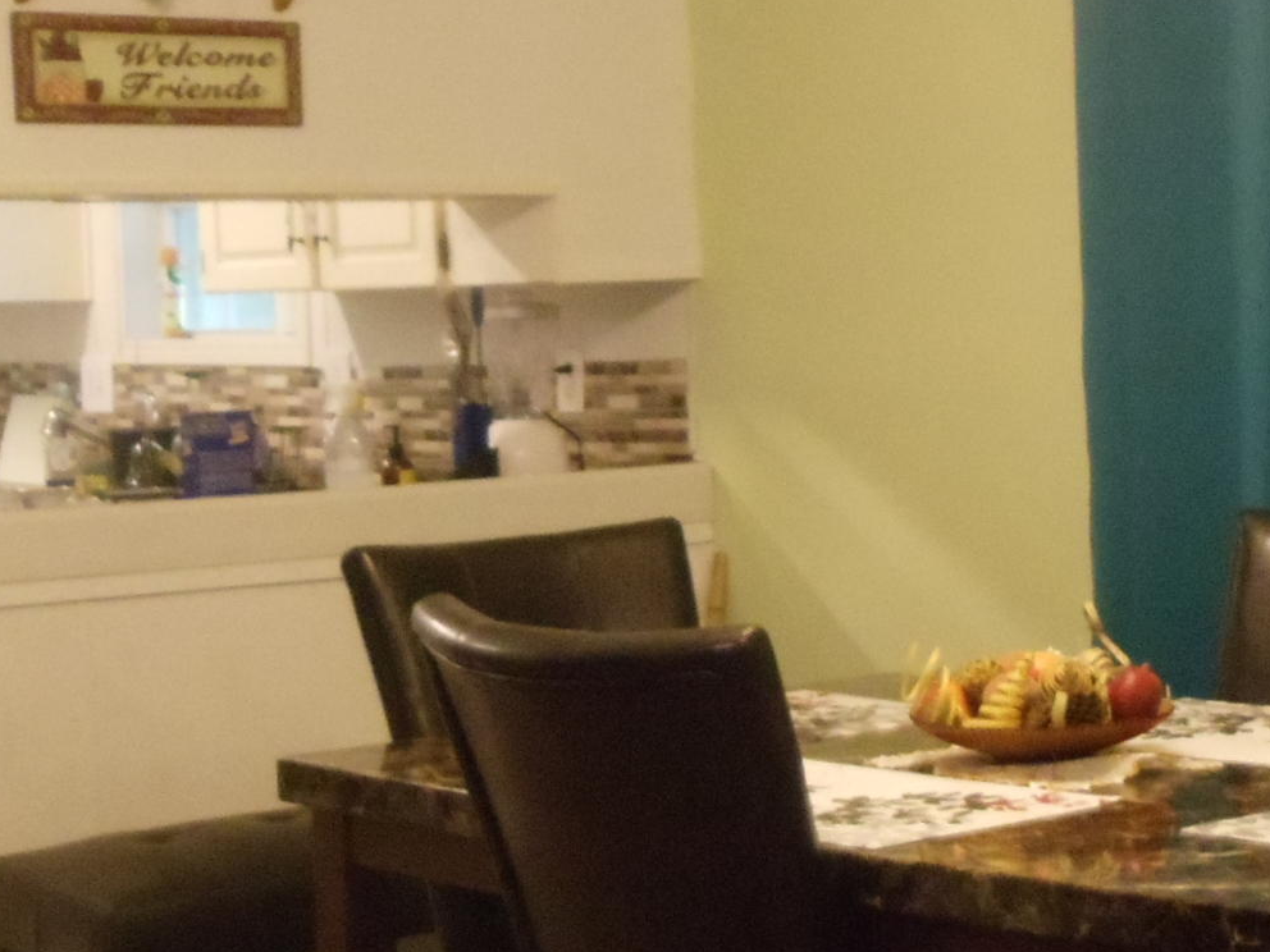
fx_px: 4219
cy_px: 531
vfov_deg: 12.9
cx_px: 909
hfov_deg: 17.0
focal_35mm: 115
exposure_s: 1/25
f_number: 3.5
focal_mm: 6
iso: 800
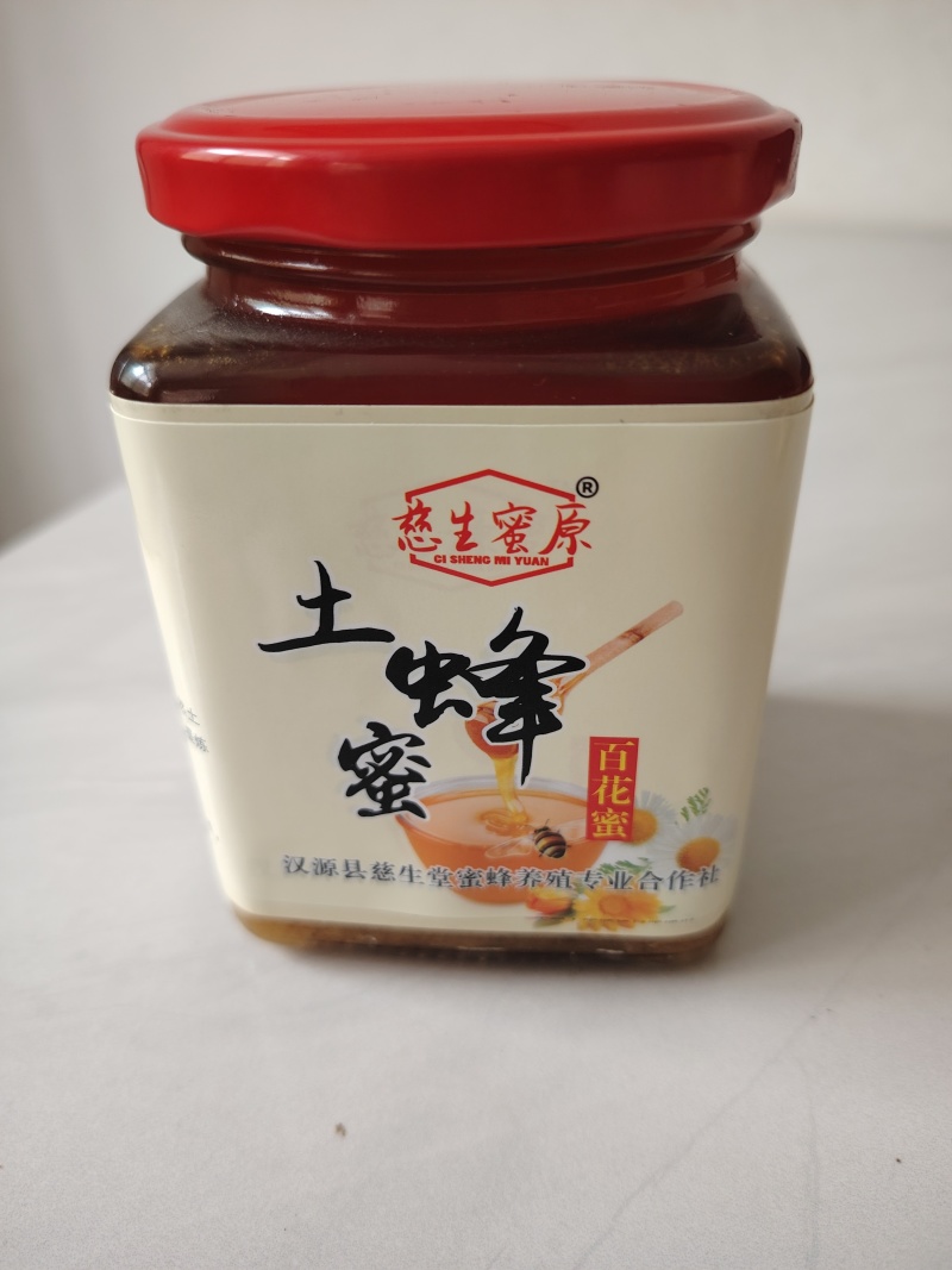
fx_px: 880
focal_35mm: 24
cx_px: 476
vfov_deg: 71.6
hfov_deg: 56.8
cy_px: 635
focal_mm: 5.25
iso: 944
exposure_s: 1/33.3
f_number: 1.75
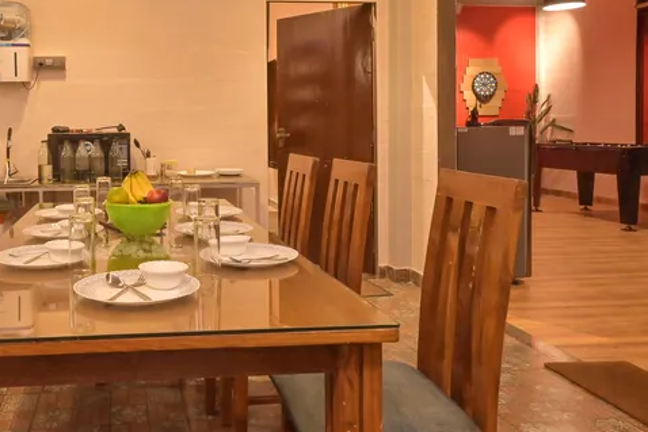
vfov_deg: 40.5
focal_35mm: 32
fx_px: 576
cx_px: 169
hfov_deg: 56.1
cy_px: 135
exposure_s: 1/6
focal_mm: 17
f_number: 14
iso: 800
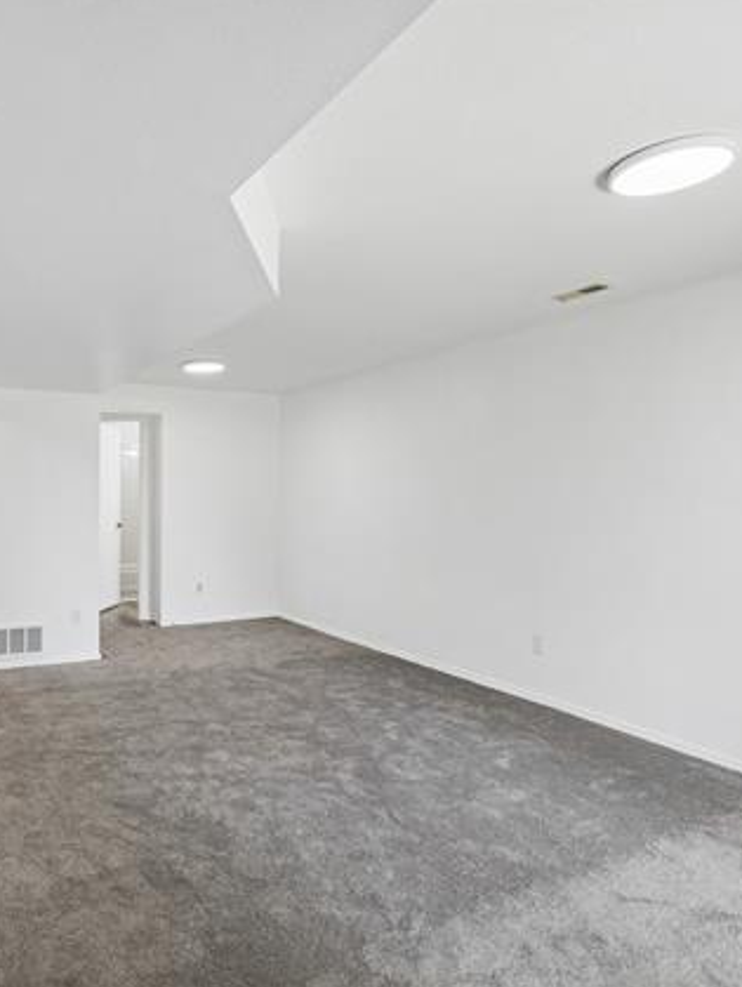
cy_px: 490
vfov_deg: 76.3
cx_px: 212
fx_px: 628
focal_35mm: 22
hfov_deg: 58.8
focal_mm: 10
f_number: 8
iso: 800
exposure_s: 1/30
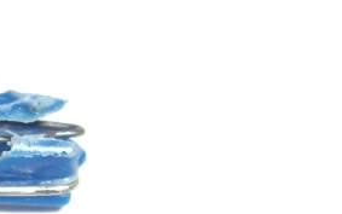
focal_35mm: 146
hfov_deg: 13.9
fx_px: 1361
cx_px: -66
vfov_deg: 9.0
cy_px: 170
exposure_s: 1/60
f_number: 5.6
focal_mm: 7.9
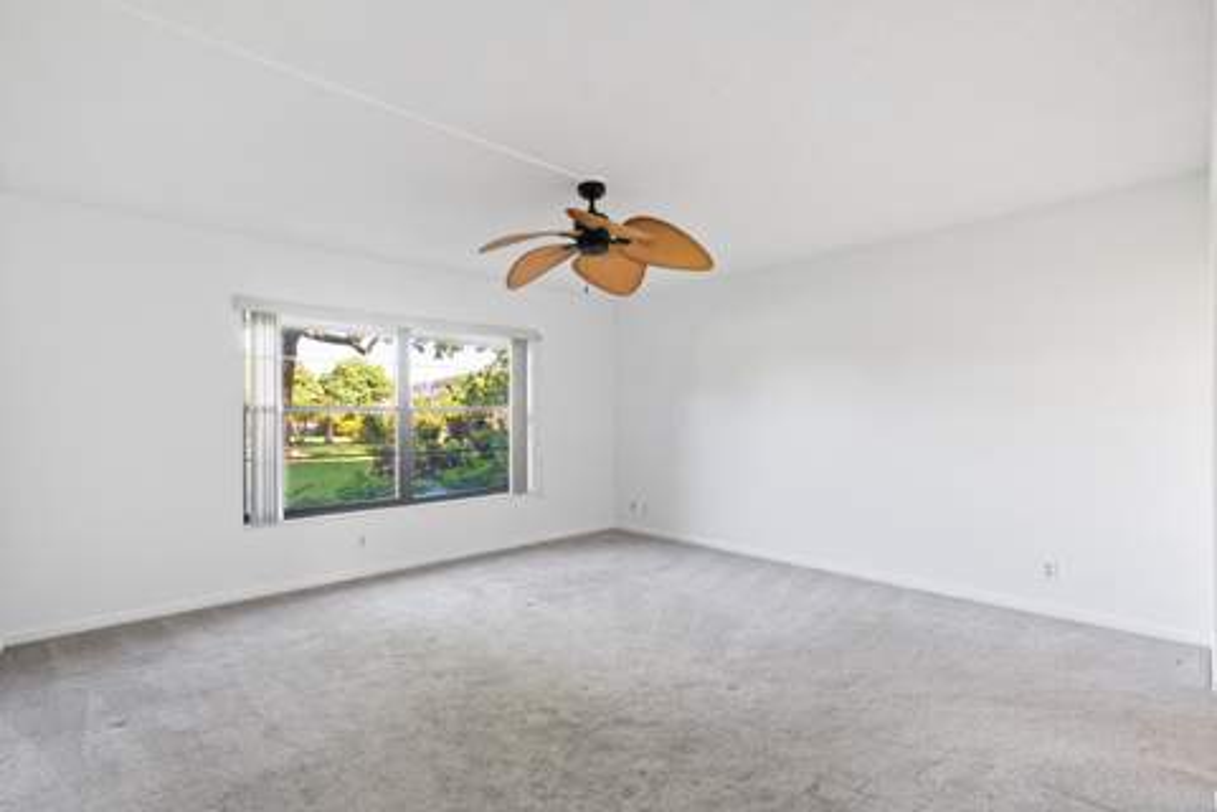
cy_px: 406
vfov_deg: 73.7
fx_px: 541
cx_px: 608
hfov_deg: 96.7
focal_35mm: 16
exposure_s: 1/13
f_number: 8
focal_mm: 16
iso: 2000
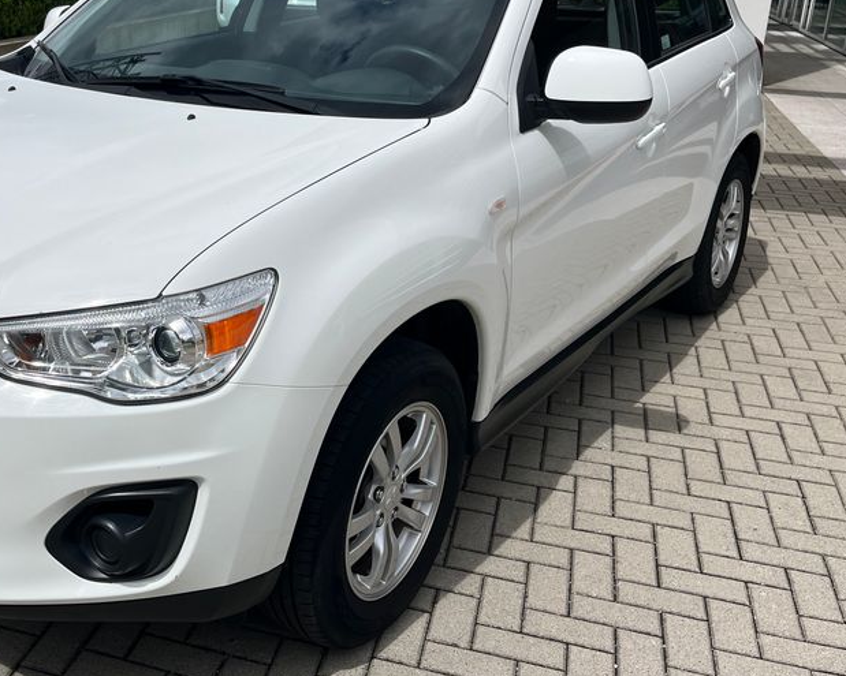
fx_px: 1051
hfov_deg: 42.6
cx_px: 221
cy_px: 266
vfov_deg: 35.5
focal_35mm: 42
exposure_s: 1/9901
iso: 50
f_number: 1.6
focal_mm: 5.1
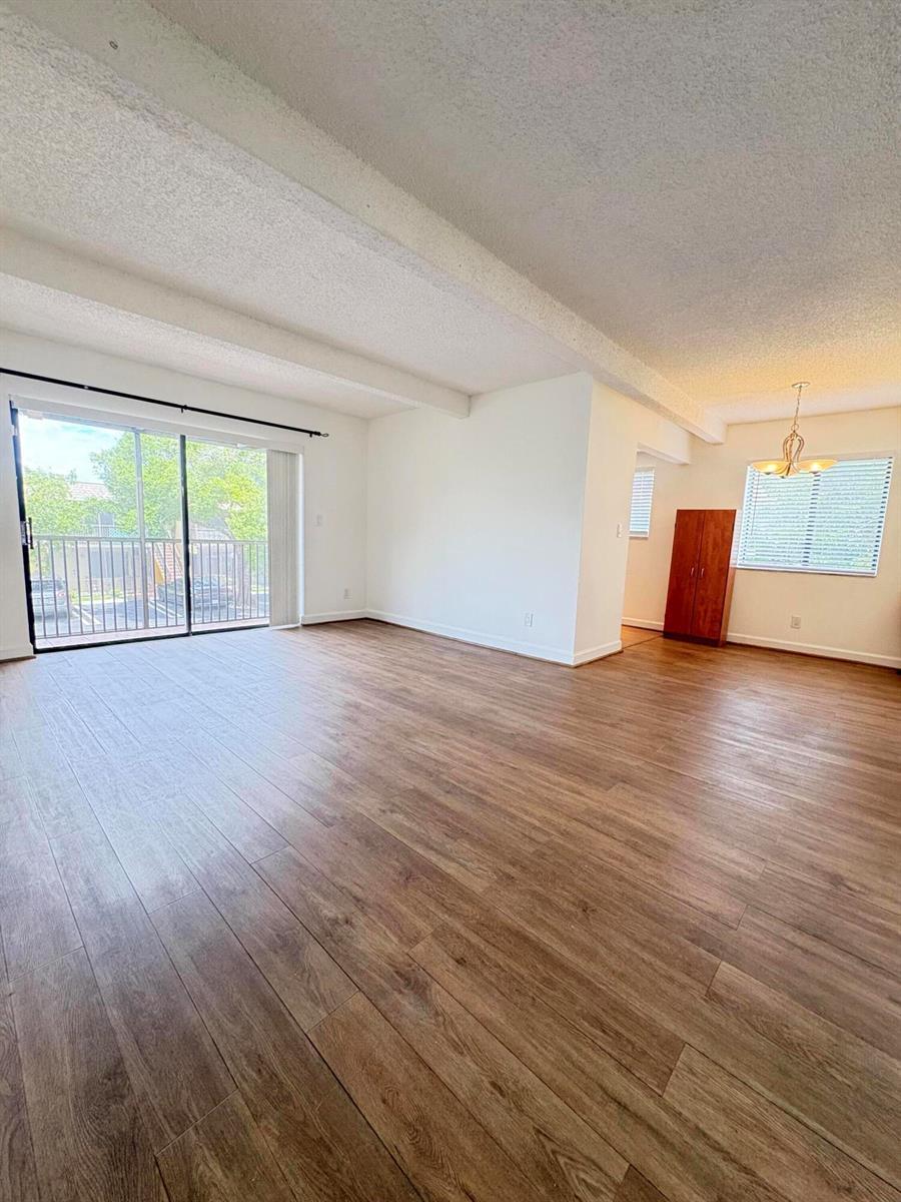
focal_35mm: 14
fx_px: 486
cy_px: 601
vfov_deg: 102.1
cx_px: 450
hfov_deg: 85.7
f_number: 2.2
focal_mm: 2.22
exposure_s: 1/120
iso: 400
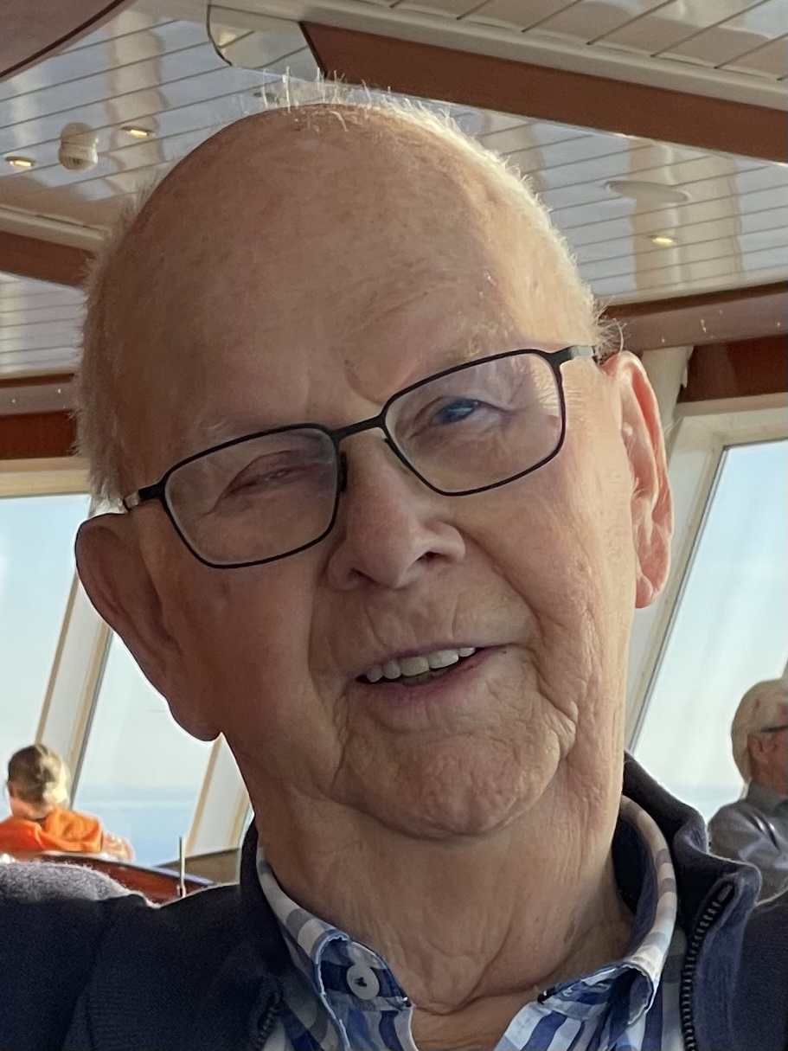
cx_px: 394
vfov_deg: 36.8
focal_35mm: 52
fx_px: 1579
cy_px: 526
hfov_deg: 28.0
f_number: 2
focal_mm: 6
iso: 50
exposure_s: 1/99
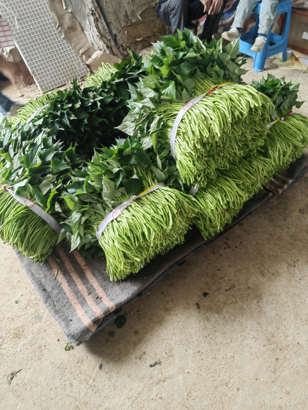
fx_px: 320
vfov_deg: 65.3
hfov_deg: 51.3
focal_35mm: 27
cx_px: 154
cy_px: 205
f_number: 1.8
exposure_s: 1/100
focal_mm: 5.54
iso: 80
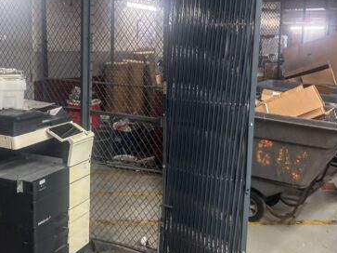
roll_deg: -0.8
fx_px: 418
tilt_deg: -10.3
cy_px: 108
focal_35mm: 43
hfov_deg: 43.8
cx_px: 159
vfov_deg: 33.5
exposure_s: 1/60
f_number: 1.6
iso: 500
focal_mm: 5.96
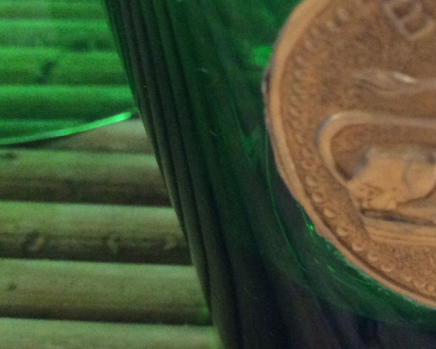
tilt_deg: -33.6
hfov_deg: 24.5
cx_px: 444
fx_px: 955
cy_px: 140
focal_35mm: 74
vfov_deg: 20.7
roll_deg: -0.1
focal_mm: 3.3
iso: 200
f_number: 2.4
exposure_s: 1/25
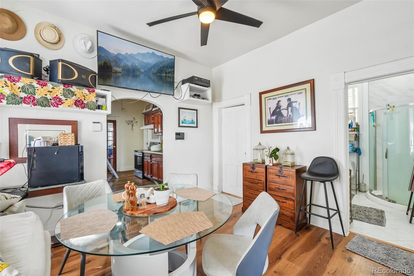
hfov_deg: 100.4
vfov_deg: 77.3
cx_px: 207
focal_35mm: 15
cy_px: 138
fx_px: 172
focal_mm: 10
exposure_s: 1/15
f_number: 8
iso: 800
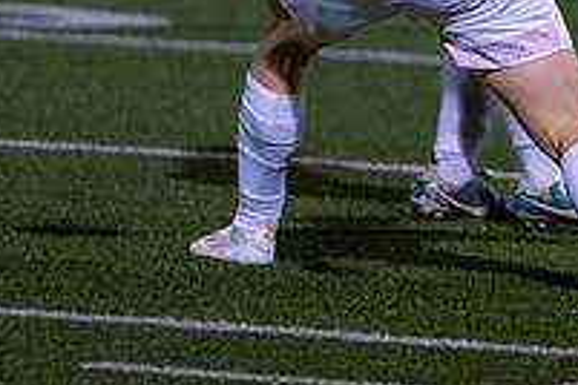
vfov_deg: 2.1
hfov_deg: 3.2
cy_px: -278
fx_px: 10259
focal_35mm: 639
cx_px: 975
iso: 2500
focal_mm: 178
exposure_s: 1/1000
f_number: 2.8
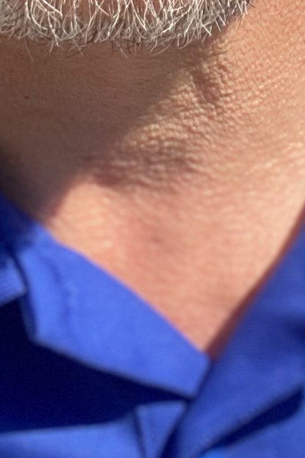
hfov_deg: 10.5
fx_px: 1666
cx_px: 115
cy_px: -225
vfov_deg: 14.6
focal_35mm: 131
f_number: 2.2
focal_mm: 2.71
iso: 25
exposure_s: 1/269
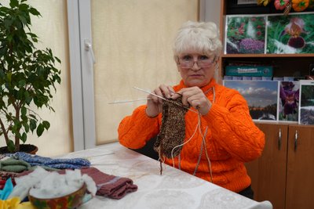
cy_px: 104
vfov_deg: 36.9
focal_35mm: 36
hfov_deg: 53.1
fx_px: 314
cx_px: 157
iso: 640
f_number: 4
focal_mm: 36
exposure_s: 1/160
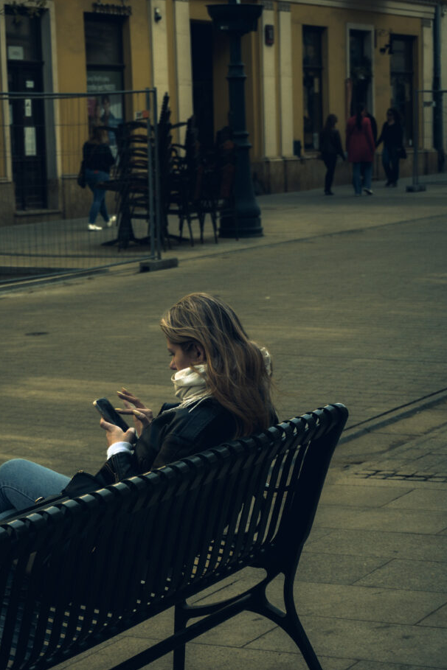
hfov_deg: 14.4
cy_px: 385
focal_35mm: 95
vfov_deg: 21.4
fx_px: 1769
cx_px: 170
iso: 400
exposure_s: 1/2000
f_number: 5.6
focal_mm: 50
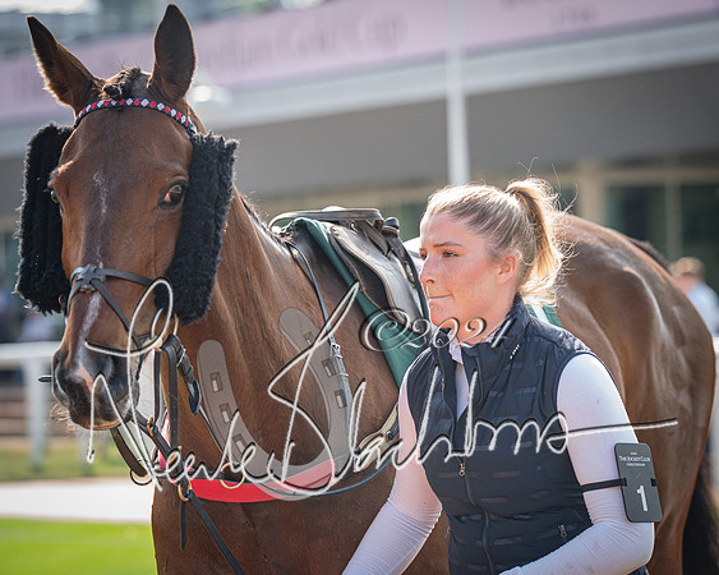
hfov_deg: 12.7
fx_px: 3234
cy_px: 288
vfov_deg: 10.2
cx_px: 431
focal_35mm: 152
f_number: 4
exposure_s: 1/1400
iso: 800
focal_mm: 135
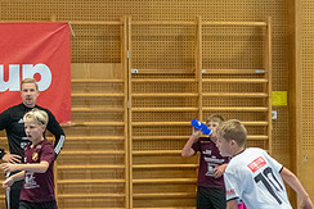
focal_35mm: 261
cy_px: 199
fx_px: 2278
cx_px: 23
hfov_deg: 7.9
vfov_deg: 5.3
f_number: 2.8
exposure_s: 1/500
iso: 7200
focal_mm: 70
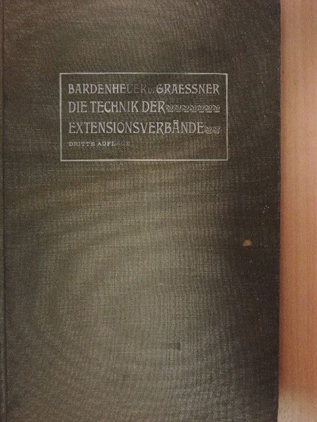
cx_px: 158
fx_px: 488
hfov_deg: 36.0
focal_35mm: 40
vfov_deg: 46.8
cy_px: 211
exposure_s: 1/100
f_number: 3.3
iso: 1600
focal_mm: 7.1
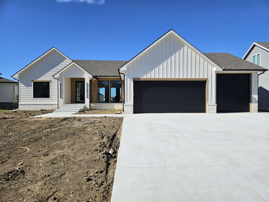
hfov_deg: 73.9
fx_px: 179
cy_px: 101
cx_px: 134
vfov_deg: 58.9
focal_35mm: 23
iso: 25
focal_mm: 5.4
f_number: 1.8
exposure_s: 1/3220
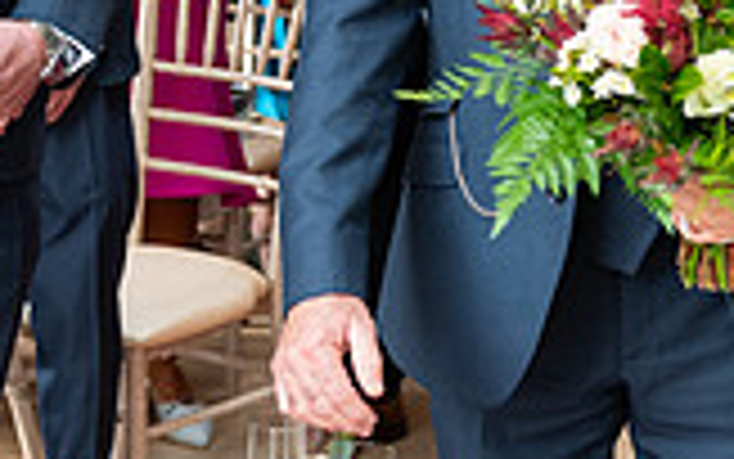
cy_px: -191
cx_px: 518
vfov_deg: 8.5
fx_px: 3042
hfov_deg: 13.7
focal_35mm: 152
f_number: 3.5
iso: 640
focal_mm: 42
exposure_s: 1/160
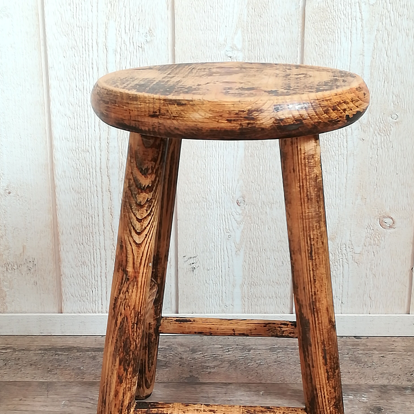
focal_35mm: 62
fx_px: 839
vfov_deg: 27.5
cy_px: 277
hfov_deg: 27.7
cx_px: 208
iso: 160
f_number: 2.2
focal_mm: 3.83
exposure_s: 1/33.3
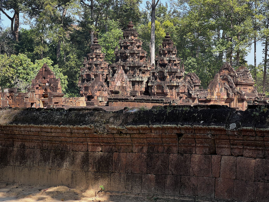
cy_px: 101
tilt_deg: +0.2
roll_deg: +0.3
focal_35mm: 77
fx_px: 598
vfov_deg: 19.1
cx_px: 134
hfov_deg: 25.3
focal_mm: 9
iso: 32
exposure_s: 1/134
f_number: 2.8
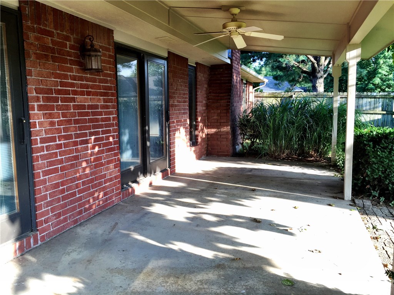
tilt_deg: -7.9
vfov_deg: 48.2
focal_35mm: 29
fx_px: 330
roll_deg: +1.9
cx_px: 197
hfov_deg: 61.7
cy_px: 148
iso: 32
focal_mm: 4.15
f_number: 2.2
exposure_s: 1/100
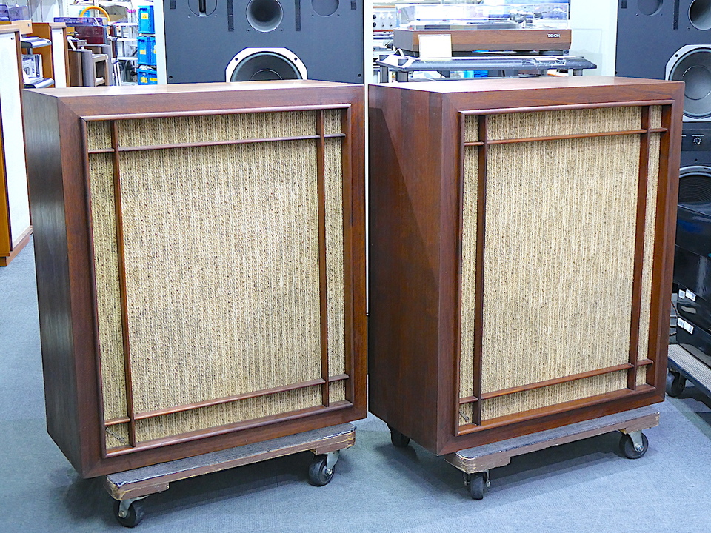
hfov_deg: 38.2
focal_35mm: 50
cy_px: 266
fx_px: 1027
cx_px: 356
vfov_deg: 29.1
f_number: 4.1
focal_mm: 9
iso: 200
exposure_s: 1/2.5
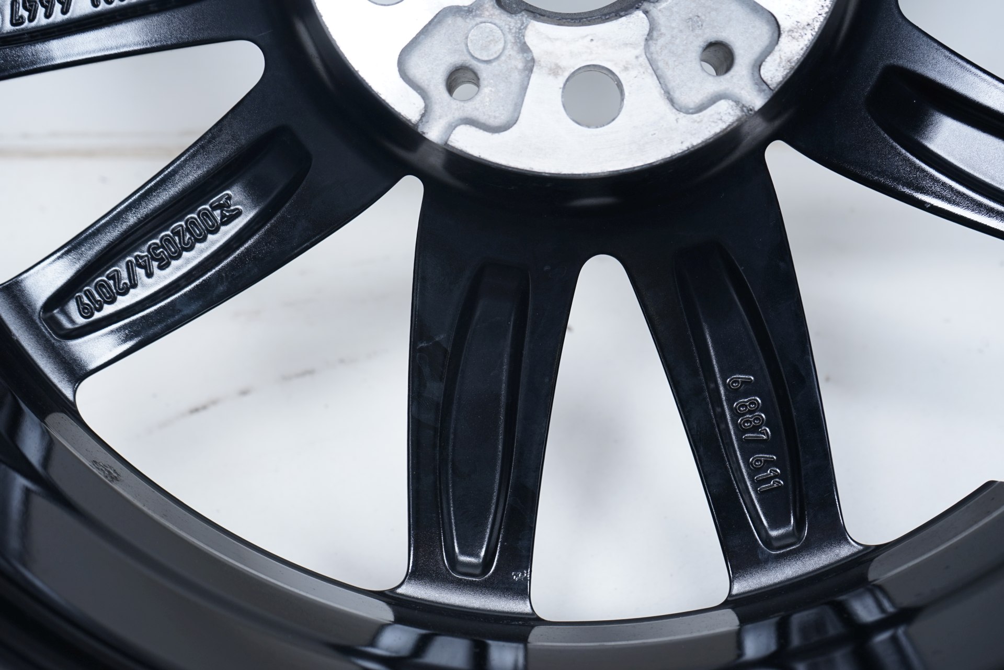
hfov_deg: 40.3
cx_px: 502
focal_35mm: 49
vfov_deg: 27.5
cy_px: 335
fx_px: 1366
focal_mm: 49
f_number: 7.1
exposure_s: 1/125
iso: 250
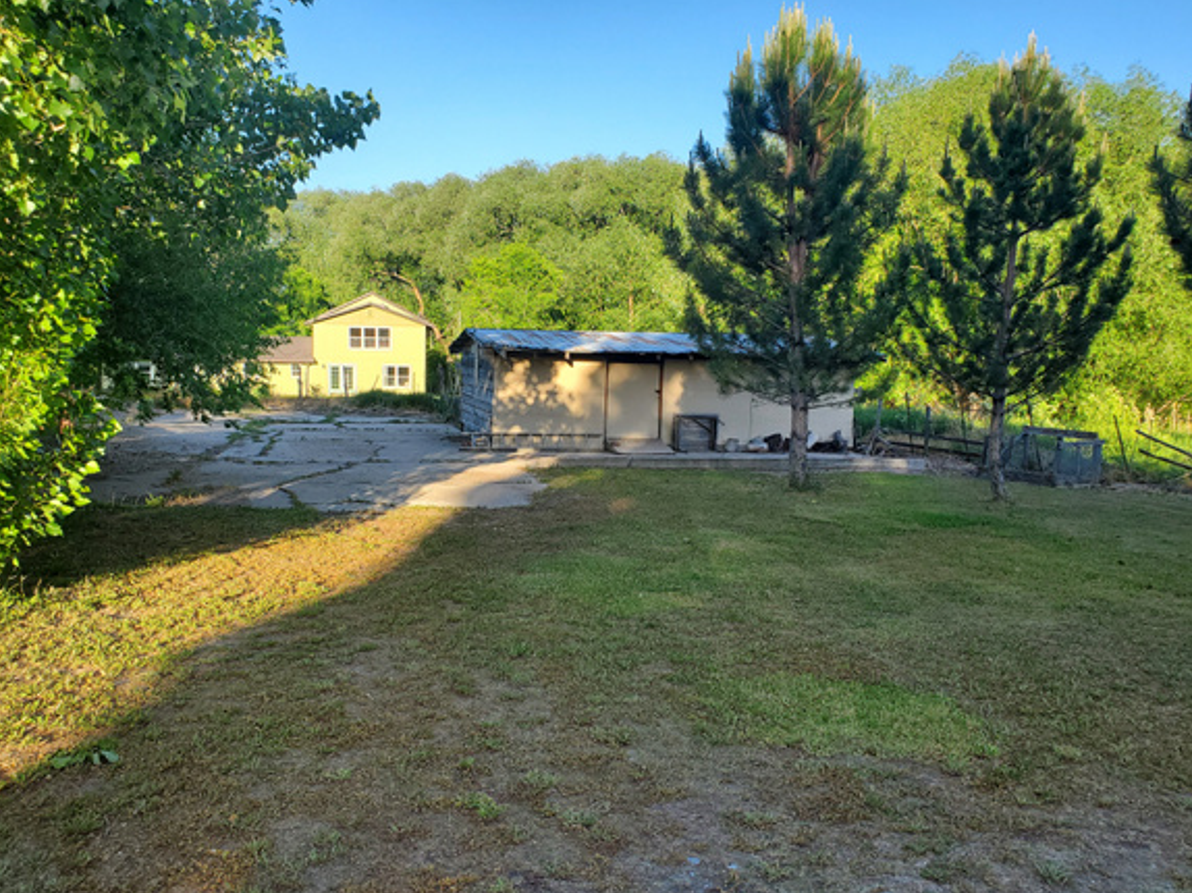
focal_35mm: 29
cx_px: 550
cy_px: 469
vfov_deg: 48.2
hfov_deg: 61.6
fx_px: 998
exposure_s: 1/510
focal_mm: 4.3
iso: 50
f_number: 2.4
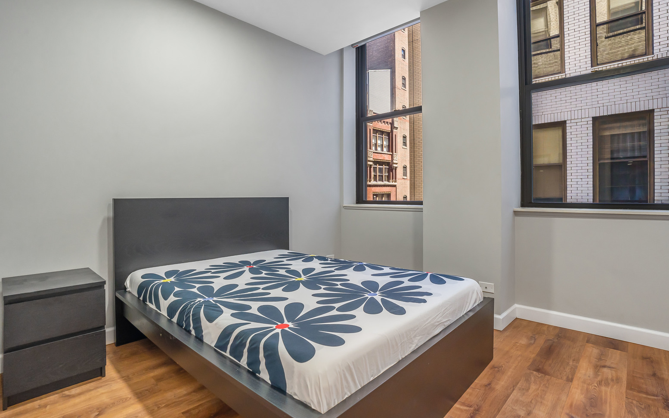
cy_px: 200
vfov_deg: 68.0
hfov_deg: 94.3
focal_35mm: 17
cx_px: 346
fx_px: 310
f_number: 9
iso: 640
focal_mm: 16
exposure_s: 1/5
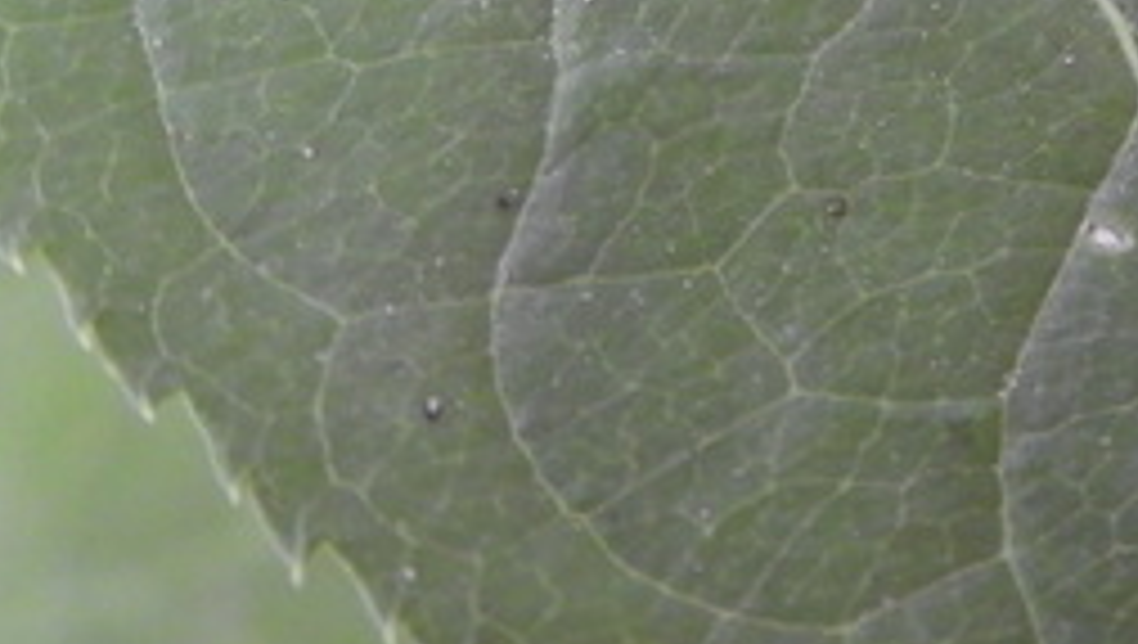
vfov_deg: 11.0
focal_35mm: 110
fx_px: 3323
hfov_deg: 19.1
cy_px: 32
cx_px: 1050
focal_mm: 5.4
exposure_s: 1/10
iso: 400
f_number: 3.5
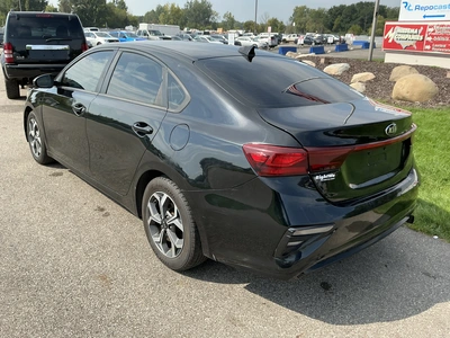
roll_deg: -1.7
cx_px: 225
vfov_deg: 49.7
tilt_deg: -19.1
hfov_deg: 63.4
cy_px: 169
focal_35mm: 28
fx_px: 364
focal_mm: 3
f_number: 1.8
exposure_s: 1/1055
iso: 25
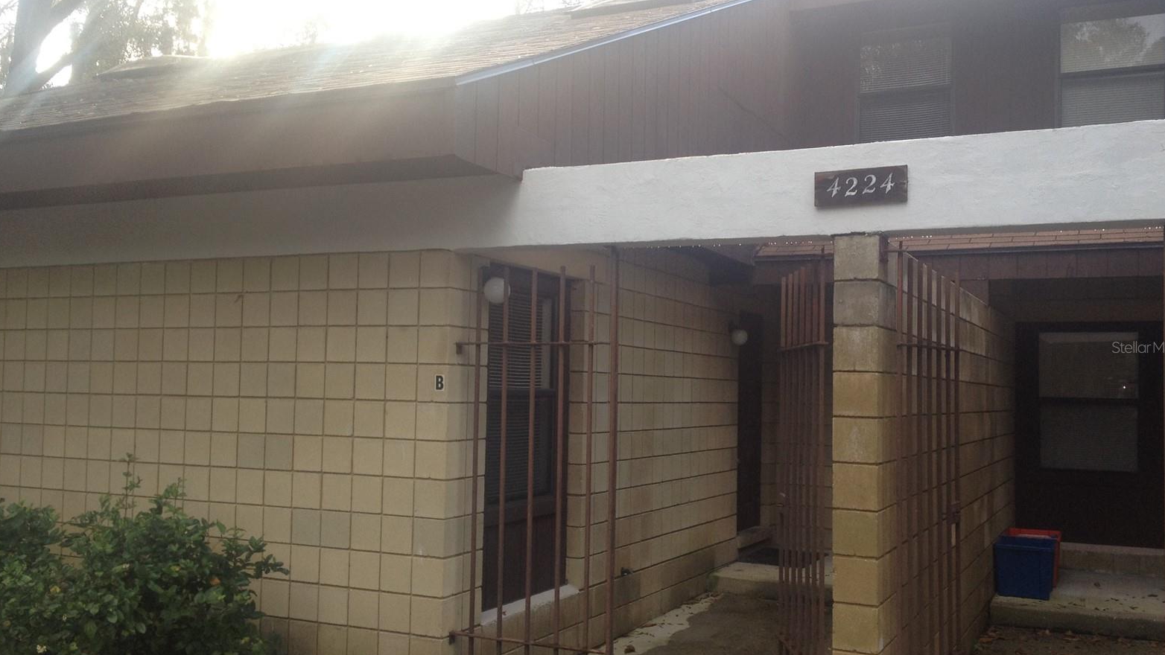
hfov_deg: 51.6
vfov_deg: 30.4
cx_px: 586
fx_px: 1205
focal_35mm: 39
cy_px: 347
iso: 64
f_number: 2.4
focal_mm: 4.28
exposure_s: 1/120
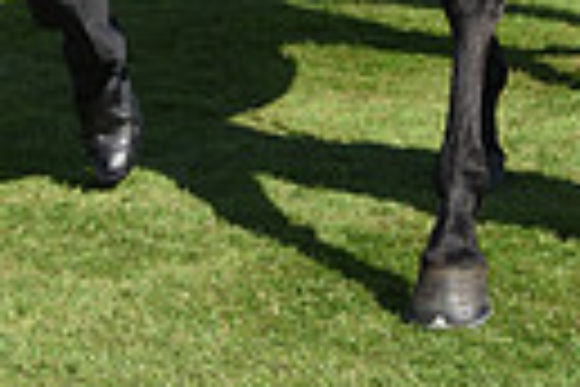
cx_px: 488
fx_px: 3947
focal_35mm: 245
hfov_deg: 8.4
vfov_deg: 5.4
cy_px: -590
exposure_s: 1/2000
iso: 400
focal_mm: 70
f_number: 5.6
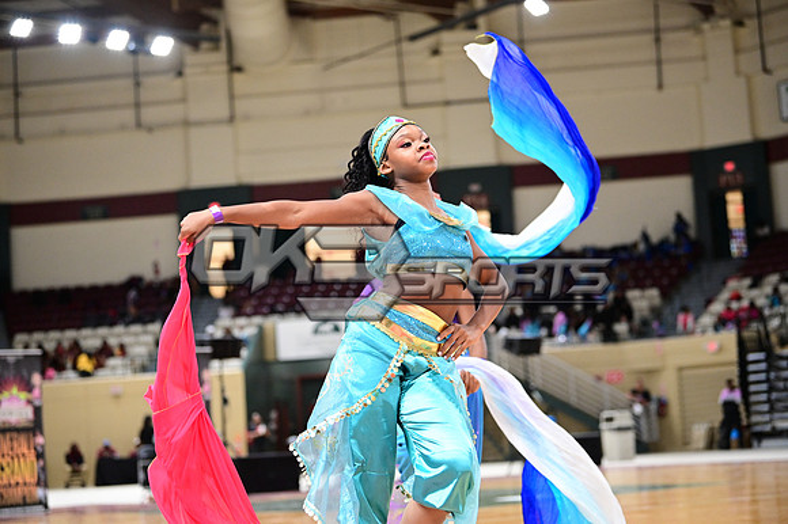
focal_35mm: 70
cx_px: 394
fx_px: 1531
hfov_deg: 28.9
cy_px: 262
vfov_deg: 19.4
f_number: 3.2
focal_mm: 70
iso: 6400
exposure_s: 1/1000
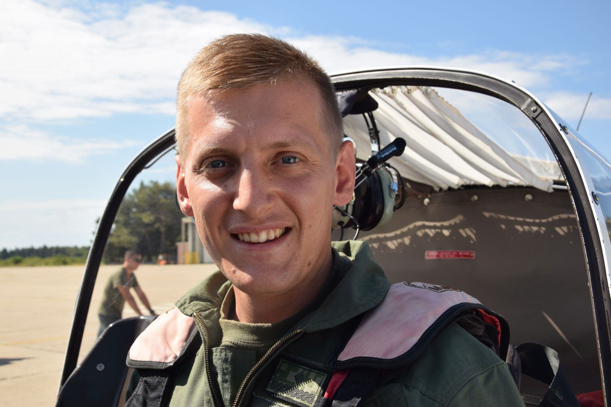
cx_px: 306
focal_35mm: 42
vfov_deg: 31.9
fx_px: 713
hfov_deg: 46.4
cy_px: 204
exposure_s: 1/250
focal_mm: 28
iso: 100
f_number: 8
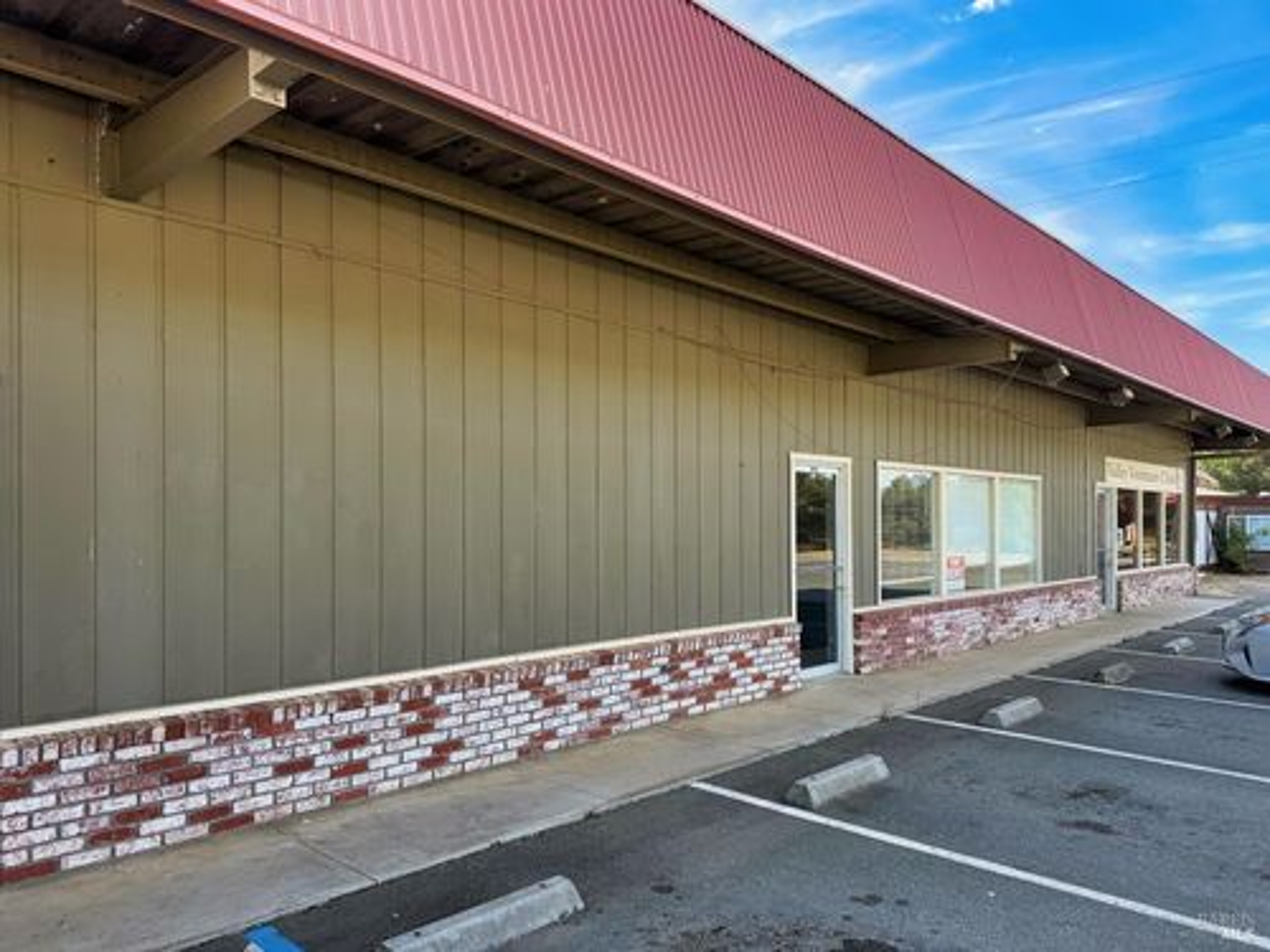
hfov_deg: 71.6
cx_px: 635
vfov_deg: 56.8
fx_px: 881
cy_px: 476
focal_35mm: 24
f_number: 1.78
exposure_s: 1/858
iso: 100
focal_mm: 6.76
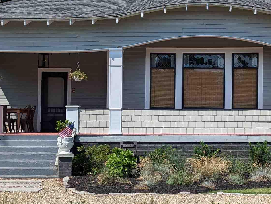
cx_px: 176
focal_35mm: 66
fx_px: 517
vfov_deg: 22.3
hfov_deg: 29.2
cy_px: 104
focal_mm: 6.81
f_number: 1.85
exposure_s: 1/2217
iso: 40
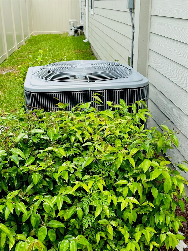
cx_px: 94
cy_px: 126
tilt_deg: -19.7
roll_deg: +1.0
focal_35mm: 48
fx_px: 348
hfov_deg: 30.3
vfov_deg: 39.7
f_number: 1.78
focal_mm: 6.86
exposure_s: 1/1992
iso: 64
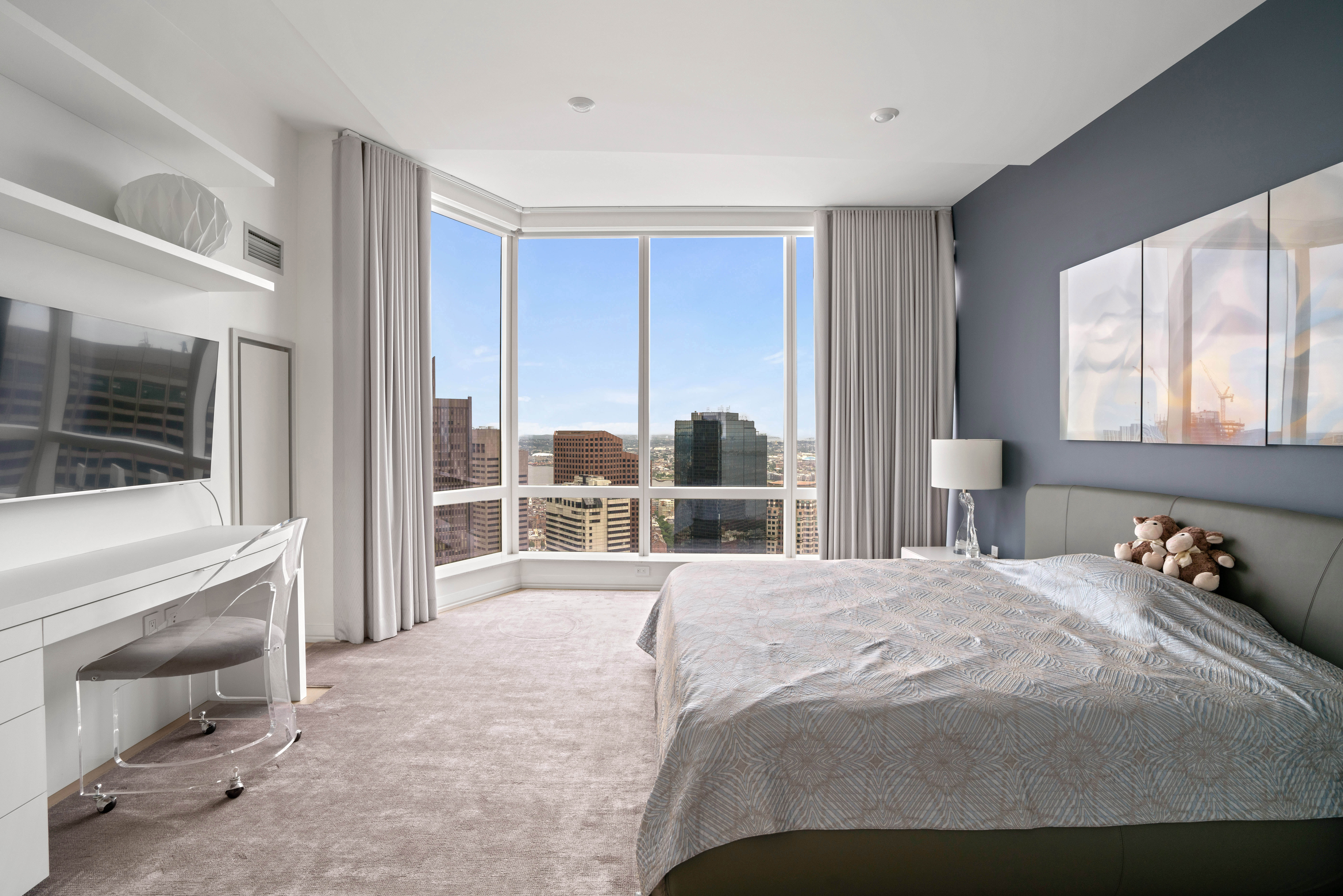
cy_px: 448
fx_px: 597
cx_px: 672
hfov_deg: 96.7
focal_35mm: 16
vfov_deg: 73.8
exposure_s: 1/30
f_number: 8
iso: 320
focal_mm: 16
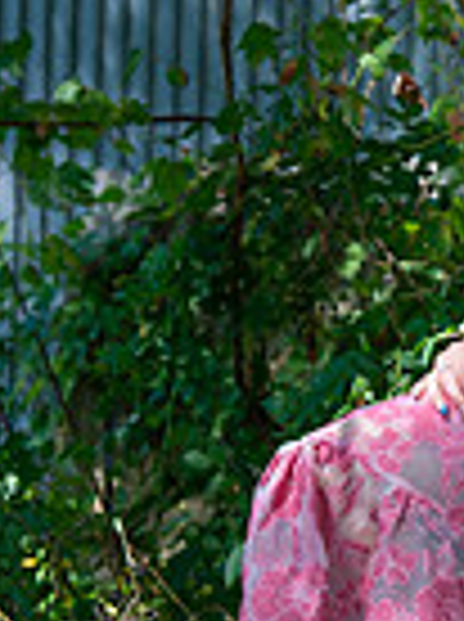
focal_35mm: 195
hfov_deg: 7.5
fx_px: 3496
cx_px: 613
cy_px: 306
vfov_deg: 10.2
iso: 320
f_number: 5.6
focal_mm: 62
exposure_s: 1/160
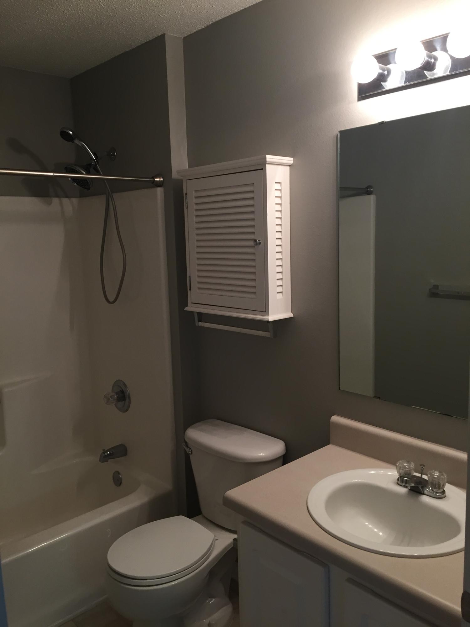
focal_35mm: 29
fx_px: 525
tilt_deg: -7.6
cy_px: 314
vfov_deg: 61.7
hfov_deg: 48.2
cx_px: 235
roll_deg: +1.0
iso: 80
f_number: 2.2
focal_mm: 4.15
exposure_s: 1/30
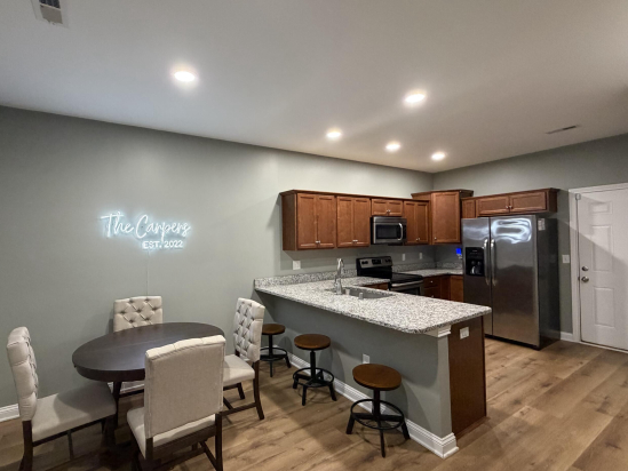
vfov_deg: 74.8
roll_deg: +1.0
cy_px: 237
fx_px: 308
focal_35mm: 17
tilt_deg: +0.3
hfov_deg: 90.6
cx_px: 279
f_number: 2.2
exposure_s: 1/60
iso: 400
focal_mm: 2.22
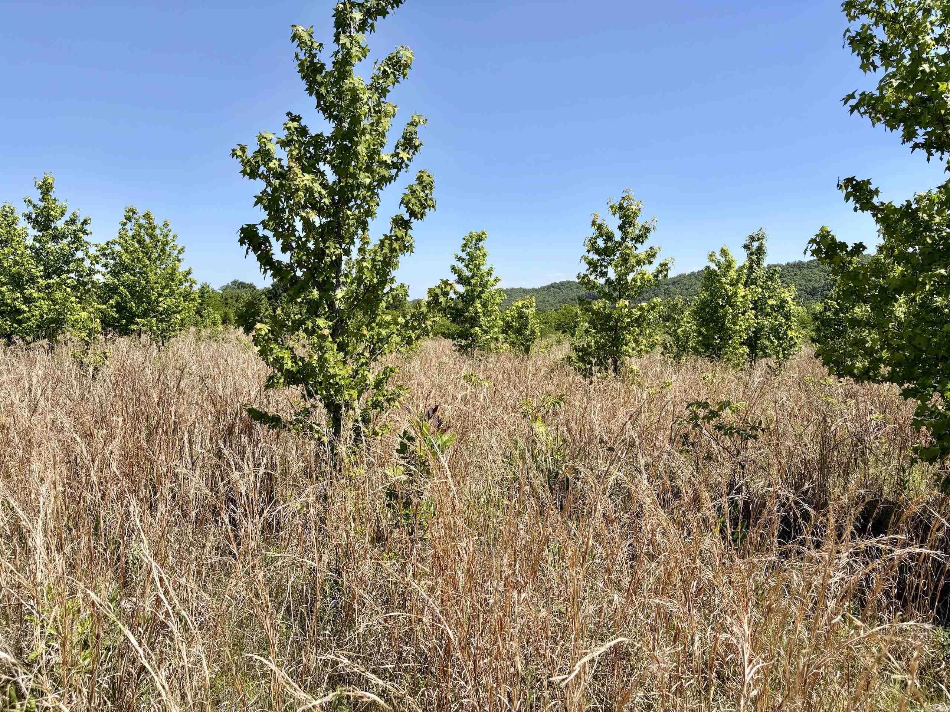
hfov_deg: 67.3
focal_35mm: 26
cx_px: 475
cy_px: 356
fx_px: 714
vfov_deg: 53.1
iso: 50
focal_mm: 5.96
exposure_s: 1/3125
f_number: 1.6
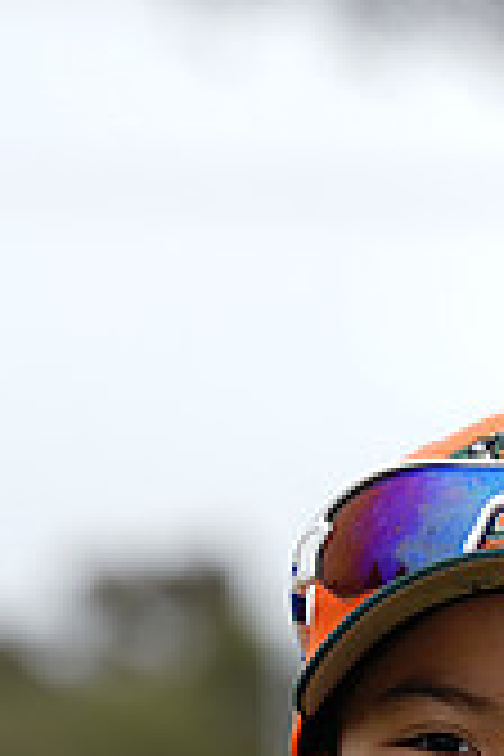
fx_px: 12074
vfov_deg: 3.6
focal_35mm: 575
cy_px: 1202
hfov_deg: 2.4
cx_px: 439
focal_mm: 167
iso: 50
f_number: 5.6
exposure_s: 1/250
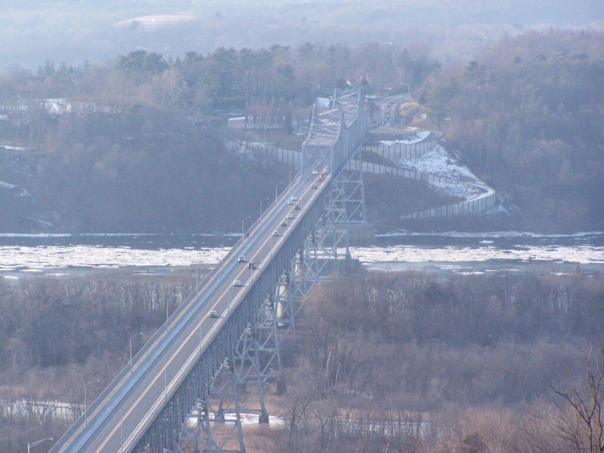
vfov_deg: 6.2
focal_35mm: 238
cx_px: 302
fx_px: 4153
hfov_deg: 8.3
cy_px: 226
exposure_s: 1/640
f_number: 4.5
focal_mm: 39.5
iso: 400
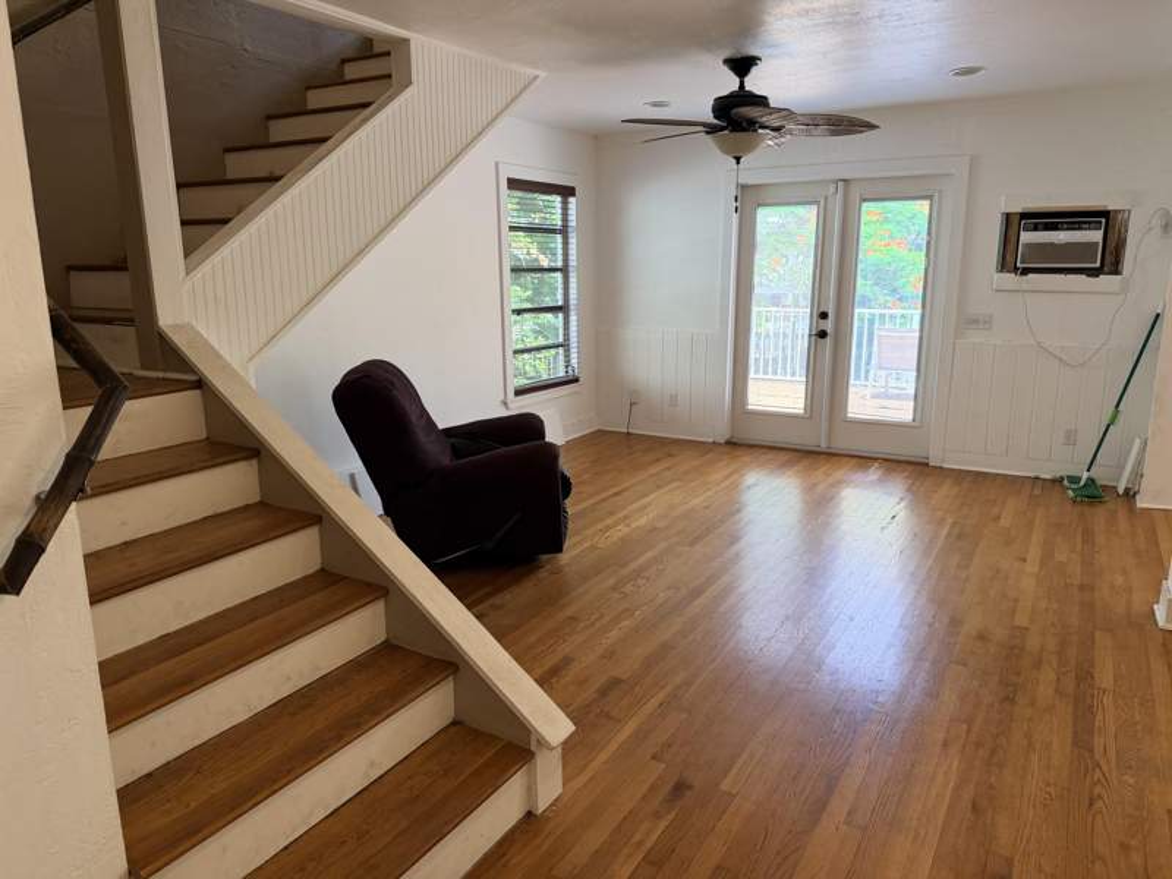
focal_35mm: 24
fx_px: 813
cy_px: 440
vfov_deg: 56.8
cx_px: 586
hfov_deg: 71.6
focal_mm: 6.76
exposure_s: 1/204
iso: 200
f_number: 1.78
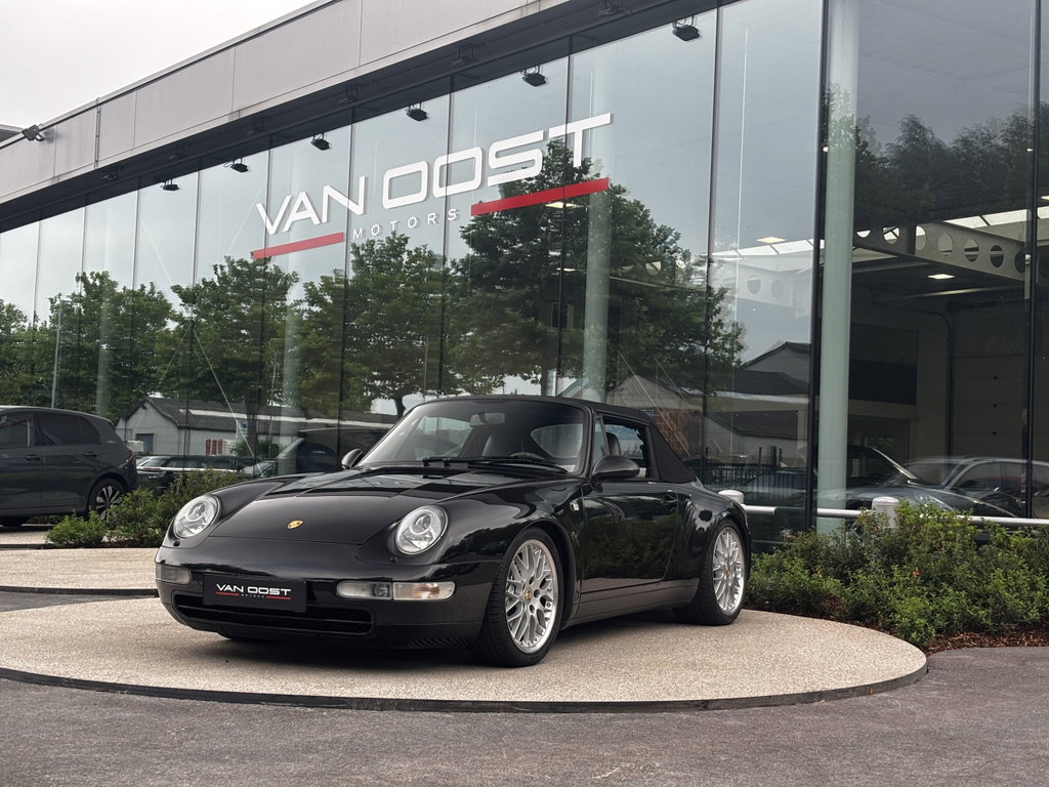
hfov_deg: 36.8
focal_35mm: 52
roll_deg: -2.4
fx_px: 1576
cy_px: 394
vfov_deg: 28.0
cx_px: 524
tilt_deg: +3.9
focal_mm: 5.96
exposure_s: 1/161
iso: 40
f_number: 1.6
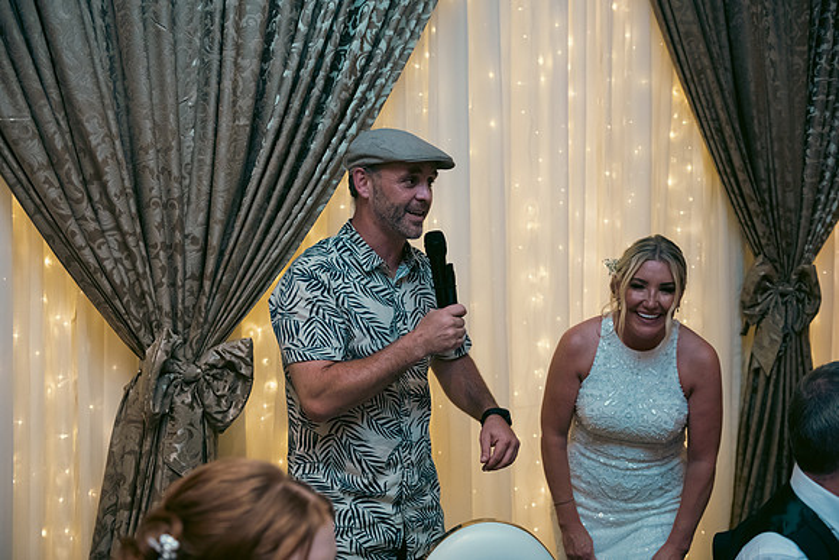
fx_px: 932
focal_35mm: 40
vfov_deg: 33.4
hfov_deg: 48.4
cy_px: 280
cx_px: 420
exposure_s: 1/160
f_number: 3.5
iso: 800
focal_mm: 40
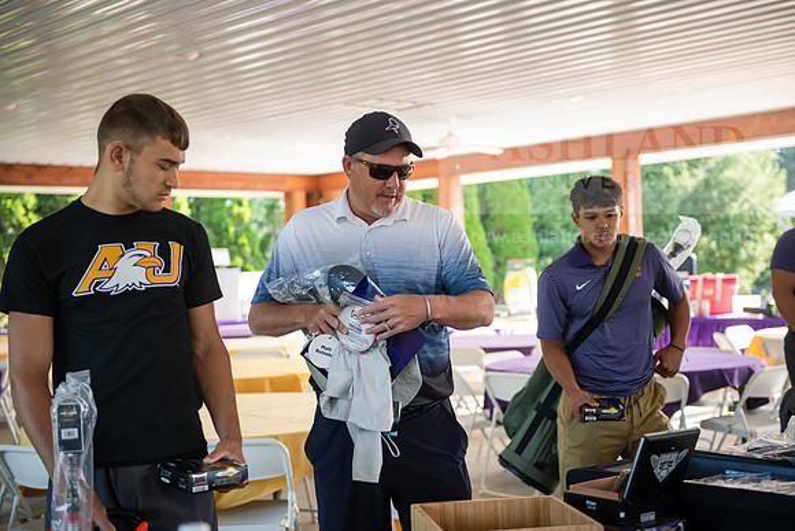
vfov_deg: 24.6
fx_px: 1215
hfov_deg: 36.2
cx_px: 398
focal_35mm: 55
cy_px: 266
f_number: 3.2
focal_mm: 55
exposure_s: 1/200
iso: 400
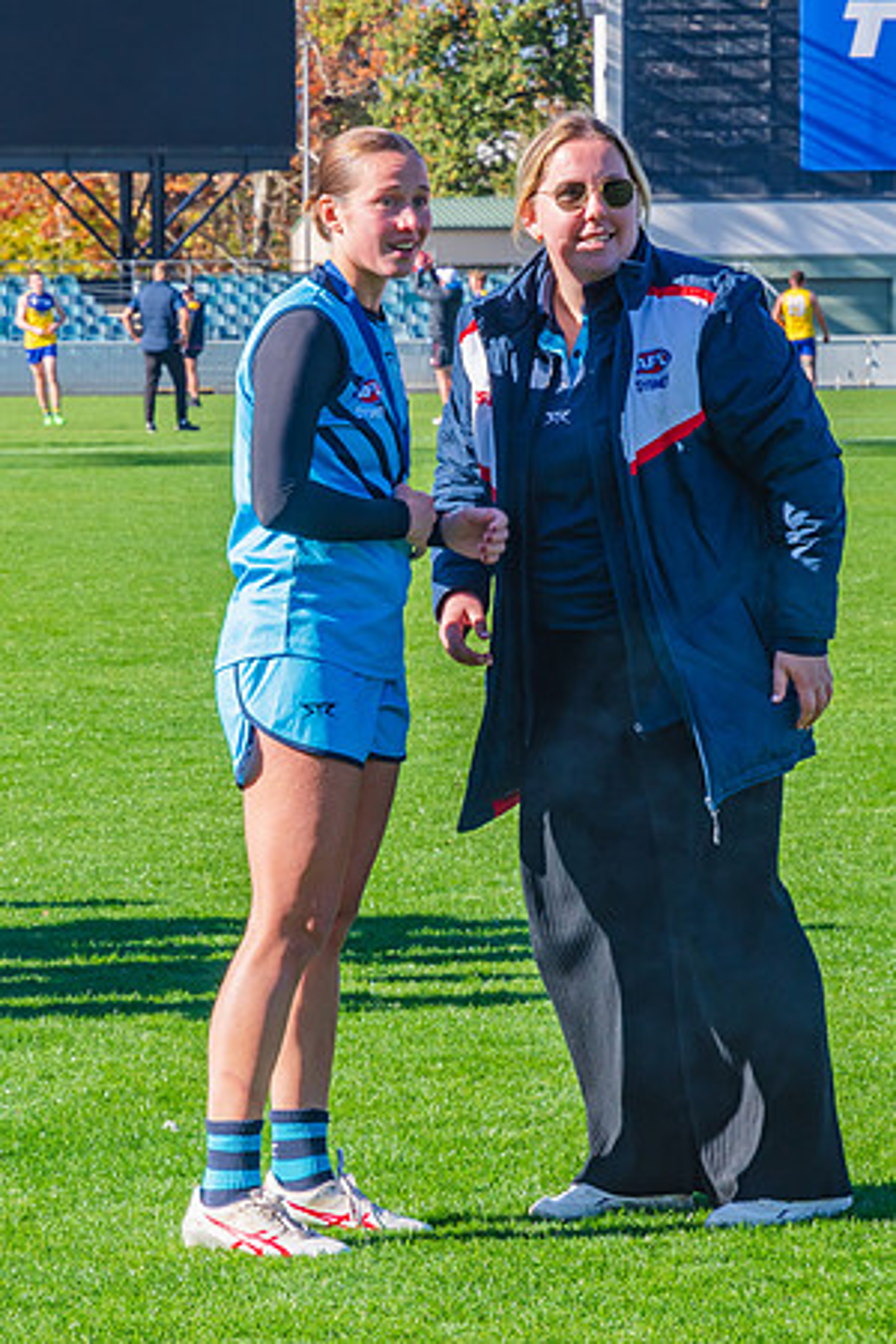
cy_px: 691
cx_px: 459
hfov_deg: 7.3
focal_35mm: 188
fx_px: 7011
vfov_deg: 11.0
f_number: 8
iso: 200
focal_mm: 80
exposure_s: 1/320
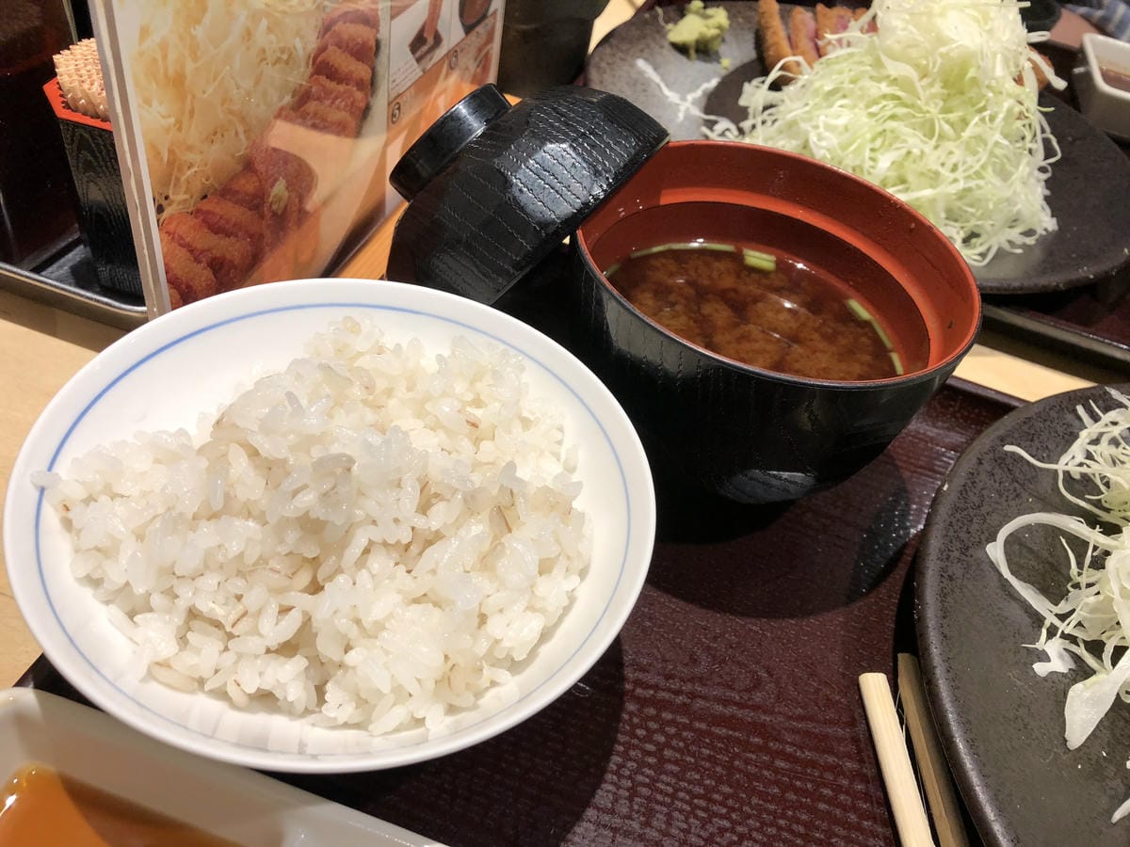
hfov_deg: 61.7
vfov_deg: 48.2
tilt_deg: -45.5
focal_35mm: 29
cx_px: 565
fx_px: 947
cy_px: 424
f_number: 1.8
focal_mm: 3.99
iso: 25
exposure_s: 1/40
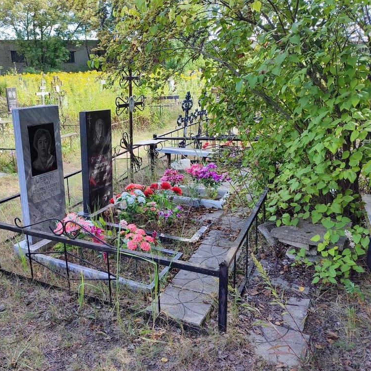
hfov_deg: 53.1
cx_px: 127
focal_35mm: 30
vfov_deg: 54.0
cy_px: 188
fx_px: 364
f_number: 1.9
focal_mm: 6.04
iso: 50
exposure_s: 1/122
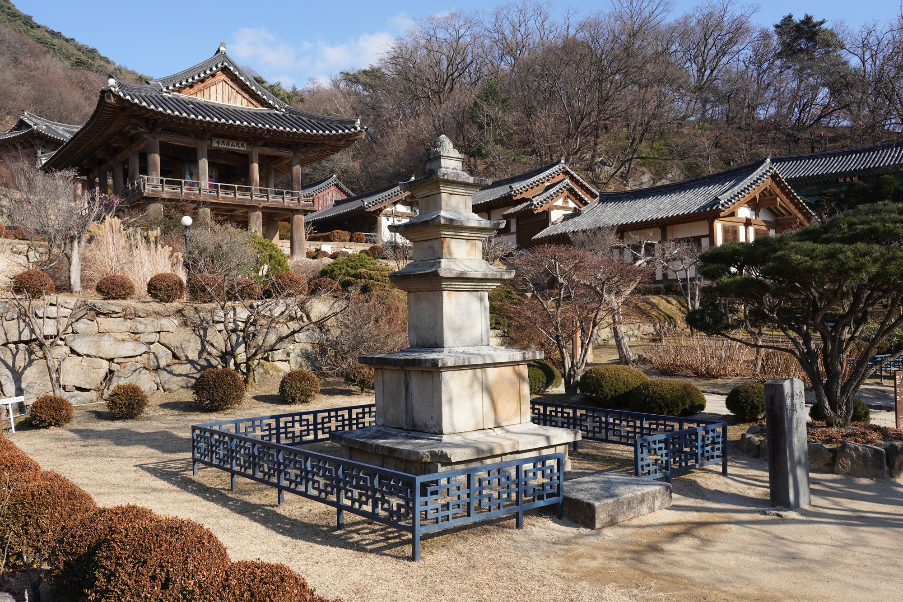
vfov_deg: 43.6
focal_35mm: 30
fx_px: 753
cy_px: 301
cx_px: 452
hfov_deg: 61.9
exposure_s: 1/100
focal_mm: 30
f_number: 11
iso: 100
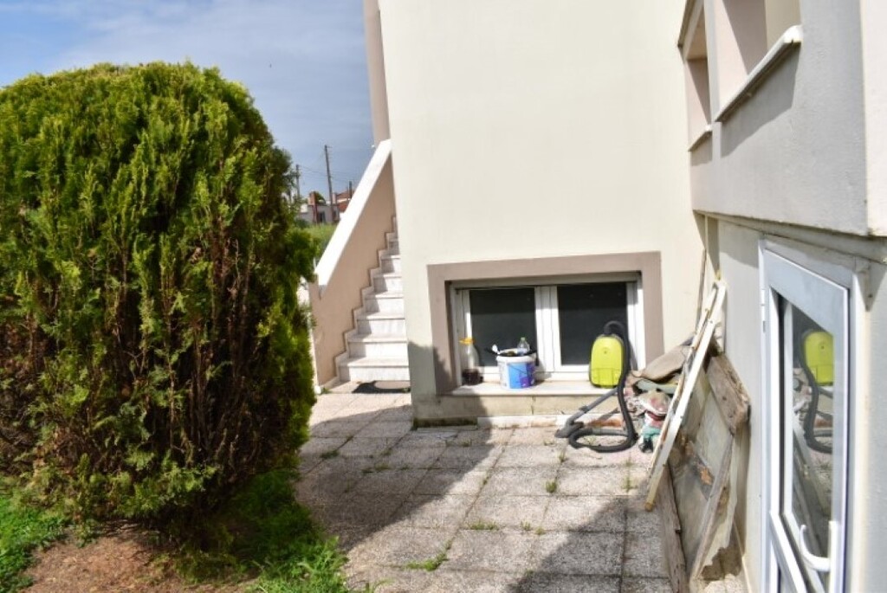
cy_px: 296
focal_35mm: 27
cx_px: 444
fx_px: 666
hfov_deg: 67.3
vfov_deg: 48.0
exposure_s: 1/200
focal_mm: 18
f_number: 13
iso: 100
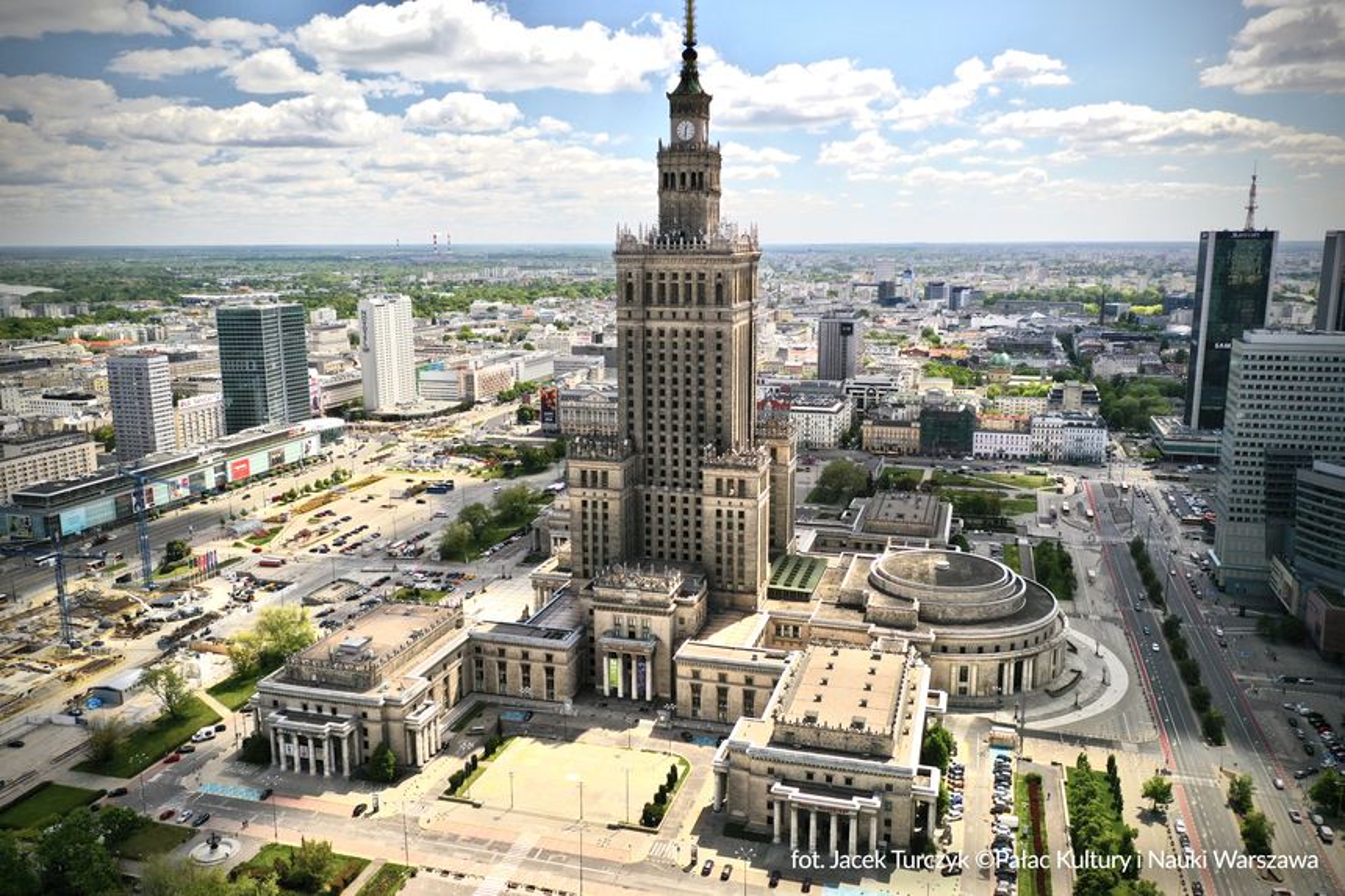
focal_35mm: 28
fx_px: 1046
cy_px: 448
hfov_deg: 65.5
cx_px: 672
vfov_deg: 46.4
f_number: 4.5
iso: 100
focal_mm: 10.26
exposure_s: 1/30
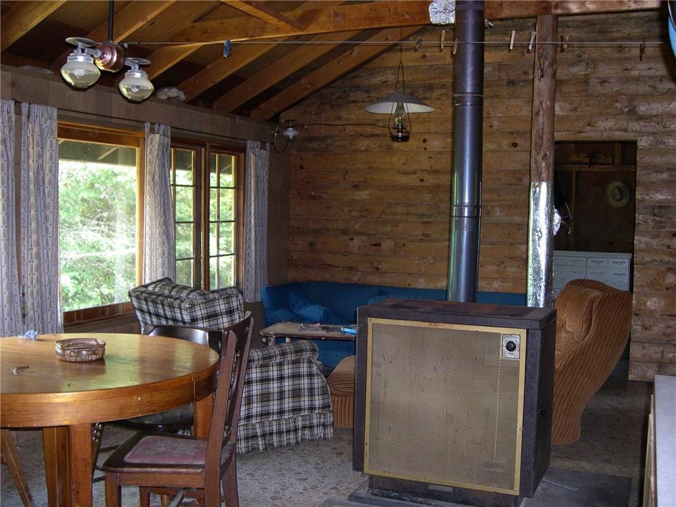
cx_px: 338
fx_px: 742
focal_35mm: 38
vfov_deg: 37.7
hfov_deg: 49.0
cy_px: 254
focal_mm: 8
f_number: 2.8
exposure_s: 1/60
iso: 274
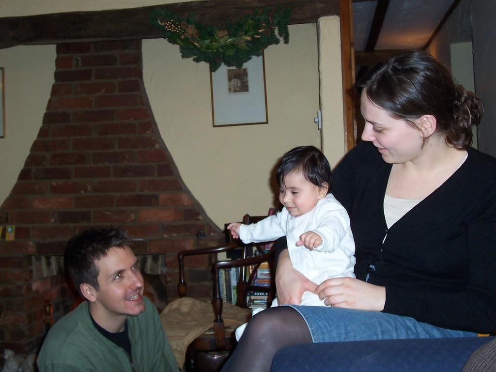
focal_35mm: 46
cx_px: 248
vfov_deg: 31.5
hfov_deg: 41.2
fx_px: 659
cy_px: 186
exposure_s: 1/60
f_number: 3
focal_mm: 7
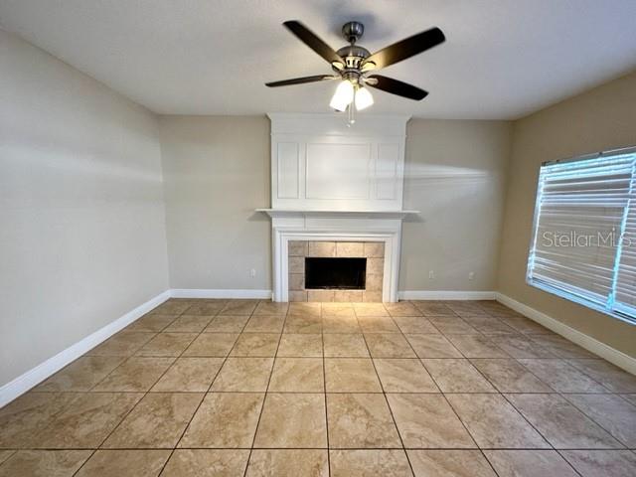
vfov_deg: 85.7
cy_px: 238
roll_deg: -1.3
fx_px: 257
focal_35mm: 14
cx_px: 318
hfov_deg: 102.1
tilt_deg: -7.6
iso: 160
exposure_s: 1/120
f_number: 2.2
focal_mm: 2.22
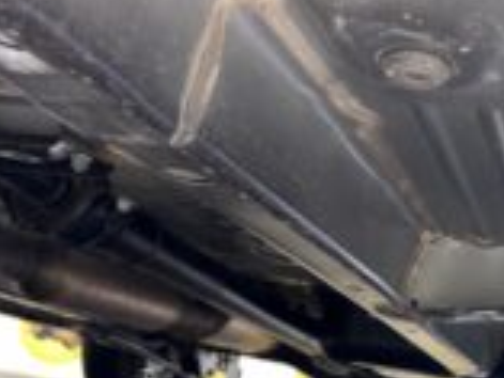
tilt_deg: +10.6
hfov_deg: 32.6
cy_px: 293
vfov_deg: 24.9
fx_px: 845
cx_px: 376
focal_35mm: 58
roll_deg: -9.2
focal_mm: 5.96
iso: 100
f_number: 1.6
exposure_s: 1/9
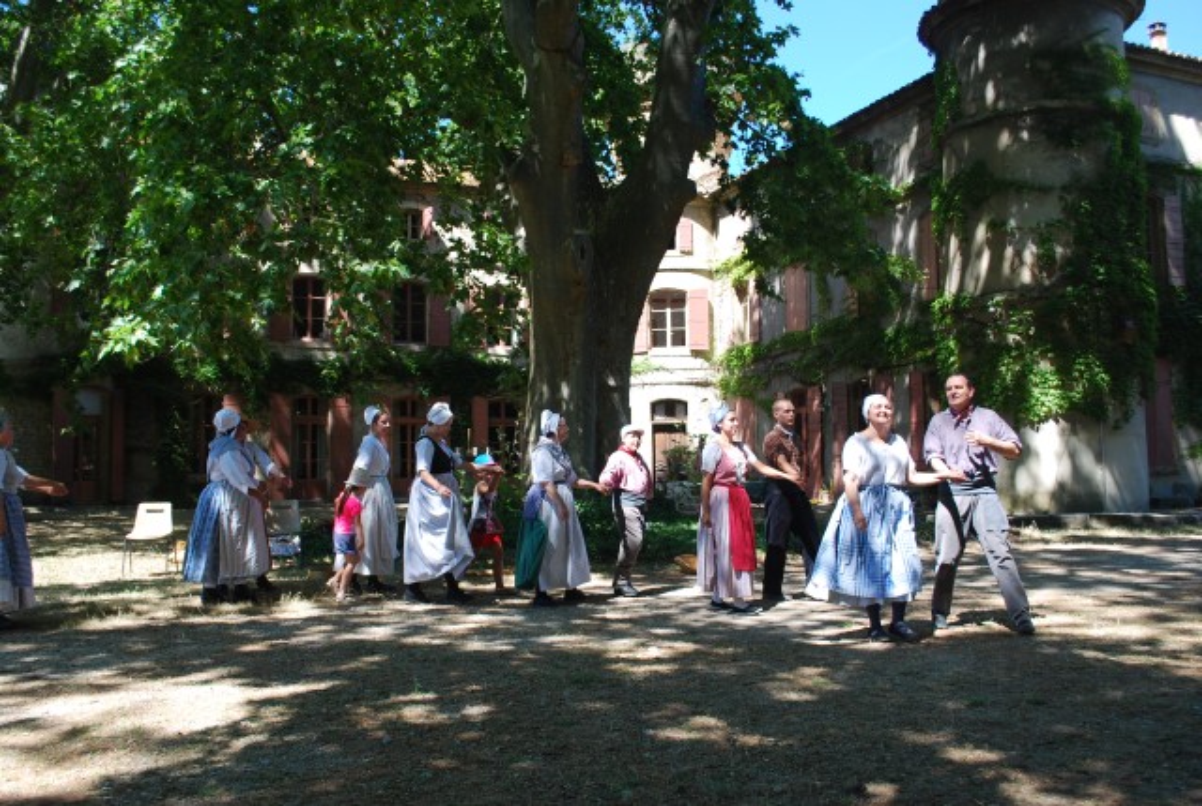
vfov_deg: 40.1
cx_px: 601
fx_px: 1104
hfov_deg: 57.1
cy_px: 403
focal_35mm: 33
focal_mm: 22
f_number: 5.6
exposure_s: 1/125
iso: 110
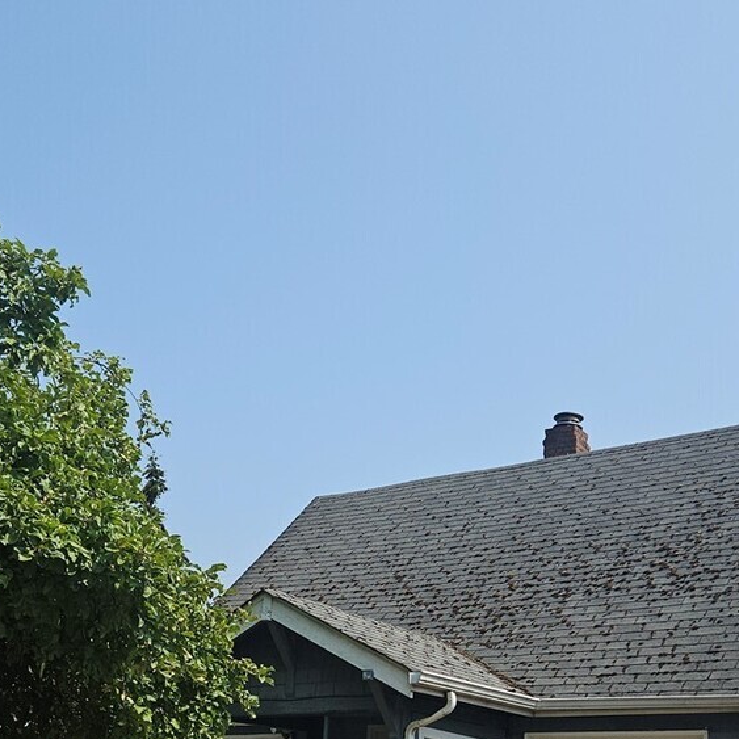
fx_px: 1256
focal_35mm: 52
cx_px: 272
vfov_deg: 31.6
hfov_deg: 32.6
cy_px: 630
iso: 25
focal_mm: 5.4
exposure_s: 1/2430
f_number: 1.8
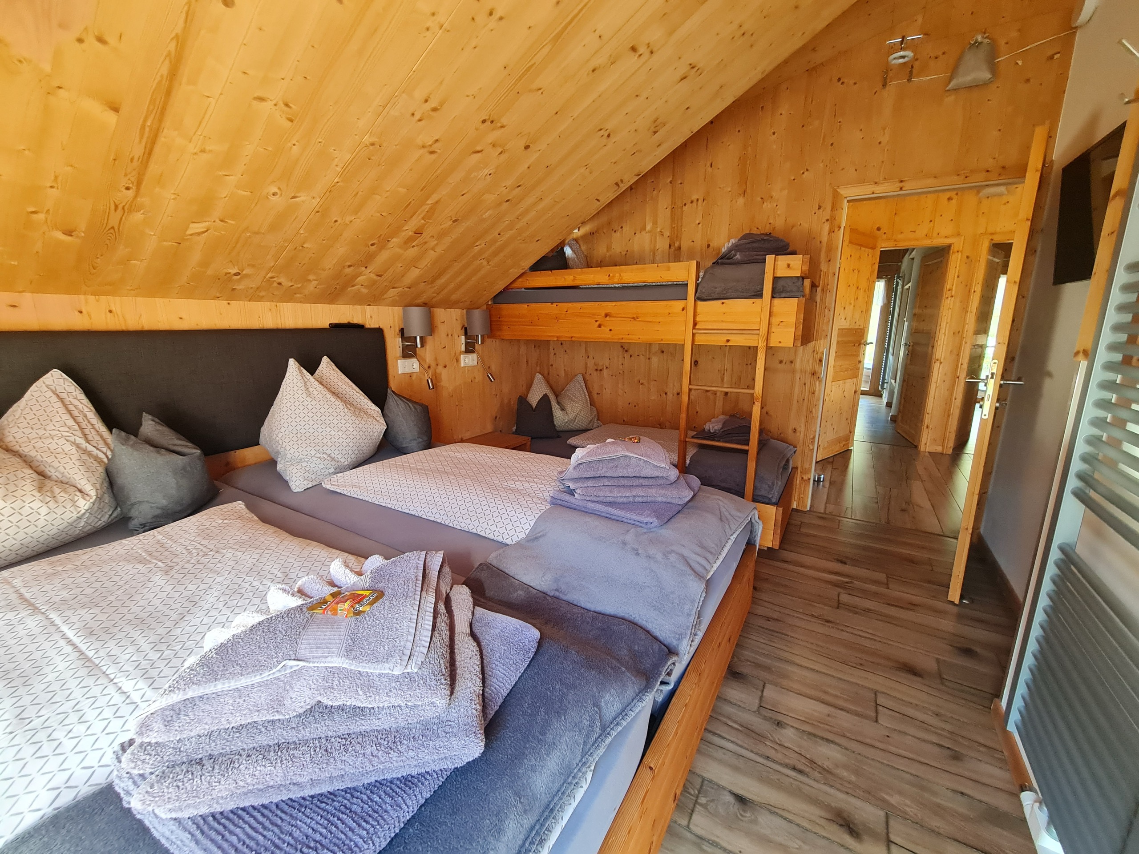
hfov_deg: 106.2
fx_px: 428
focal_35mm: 13
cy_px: 427
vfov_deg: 89.9
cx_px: 570
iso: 320
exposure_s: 1/50
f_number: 2.2
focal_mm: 2.2
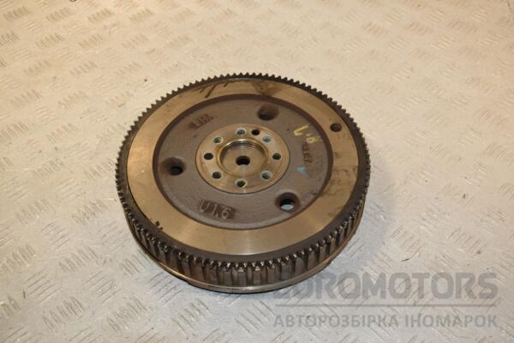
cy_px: 172
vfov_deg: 31.9
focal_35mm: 42
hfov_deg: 46.4
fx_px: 600
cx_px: 257
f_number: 7.1
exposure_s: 1/200
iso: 800
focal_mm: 28
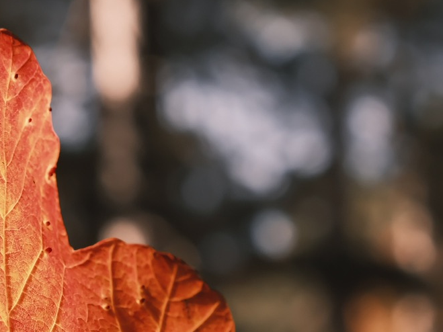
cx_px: 203
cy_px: 246
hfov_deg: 12.7
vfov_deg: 9.6
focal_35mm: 155
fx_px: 1983
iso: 640
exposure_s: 1/400
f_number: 7.1
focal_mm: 55
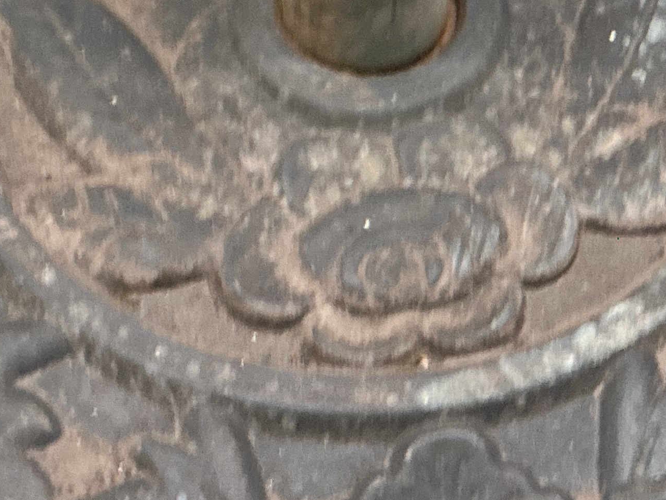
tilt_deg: -48.2
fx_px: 1751
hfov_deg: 21.4
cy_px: 18
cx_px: 466
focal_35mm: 91
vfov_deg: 16.0
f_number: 1.8
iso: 160
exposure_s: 1/50
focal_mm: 3
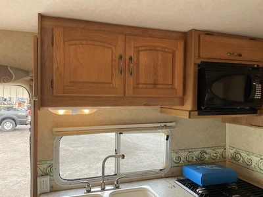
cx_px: 132
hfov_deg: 61.7
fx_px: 220
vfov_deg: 48.2
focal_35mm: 29
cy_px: 98
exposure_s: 1/122
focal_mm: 3
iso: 64
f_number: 1.8
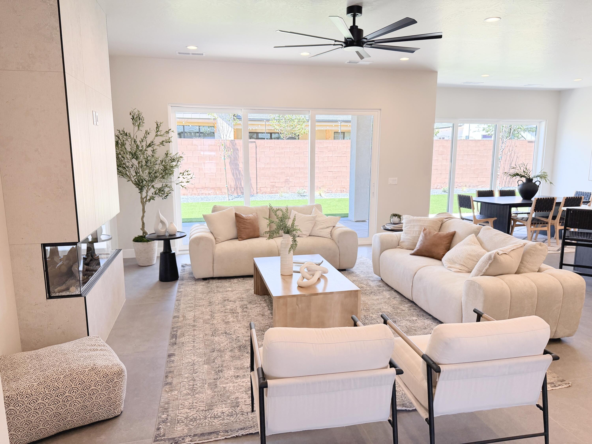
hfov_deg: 71.6
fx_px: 410
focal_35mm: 24
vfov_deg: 56.8
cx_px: 296
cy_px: 222
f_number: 1.78
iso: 160
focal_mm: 6.76
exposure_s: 1/210
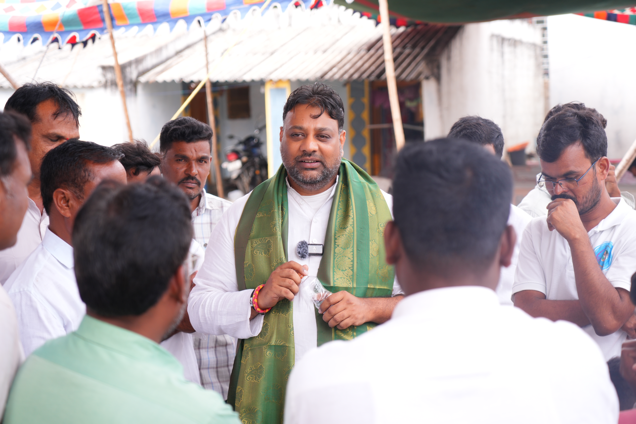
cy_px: 212
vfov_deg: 19.5
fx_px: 1237
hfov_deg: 28.8
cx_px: 318
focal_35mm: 70
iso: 320
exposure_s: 1/320
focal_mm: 70
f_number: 4
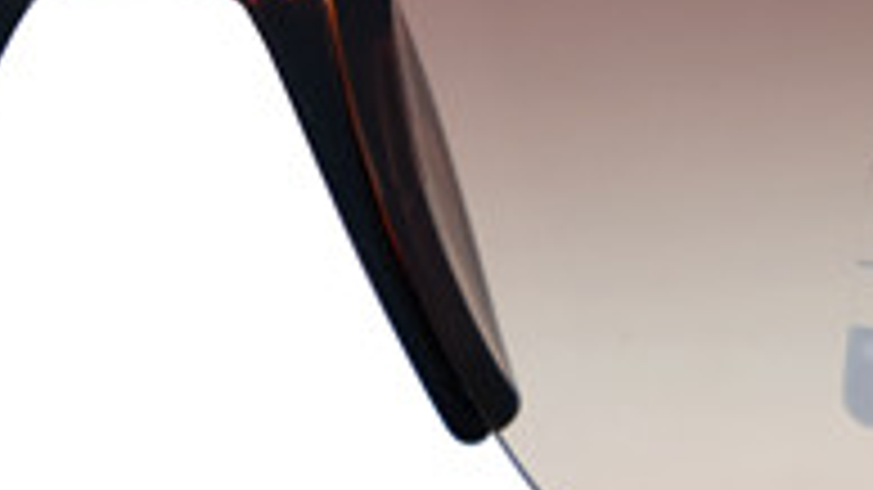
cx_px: 162
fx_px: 9488
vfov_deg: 3.0
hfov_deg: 5.3
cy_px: -76
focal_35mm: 410
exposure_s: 1/125
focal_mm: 50.5
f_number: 5.6
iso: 160
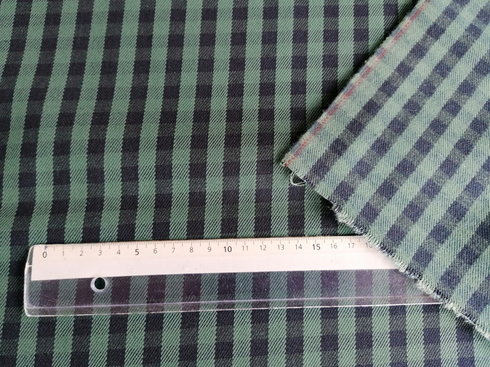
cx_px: 245
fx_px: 382
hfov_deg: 65.3
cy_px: 184
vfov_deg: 51.4
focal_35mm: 27
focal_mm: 4.75
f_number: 1.8
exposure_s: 1/50
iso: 80
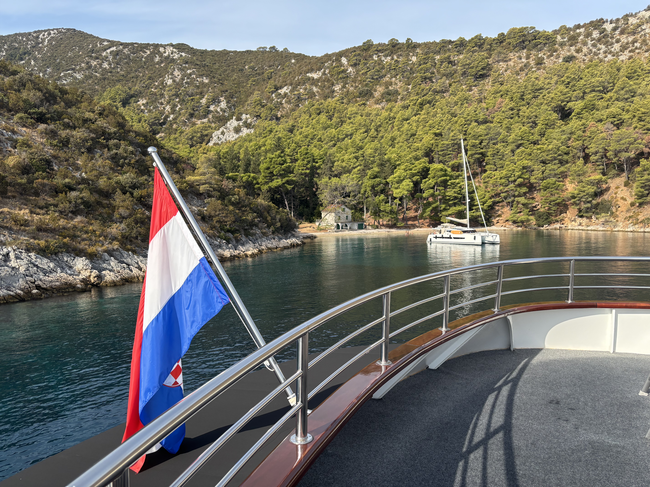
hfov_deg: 67.3
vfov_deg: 53.1
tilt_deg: -4.1
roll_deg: +0.7
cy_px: 244
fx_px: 488
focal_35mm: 26
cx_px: 325
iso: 50
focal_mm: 5.96
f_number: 1.6
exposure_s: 1/1642
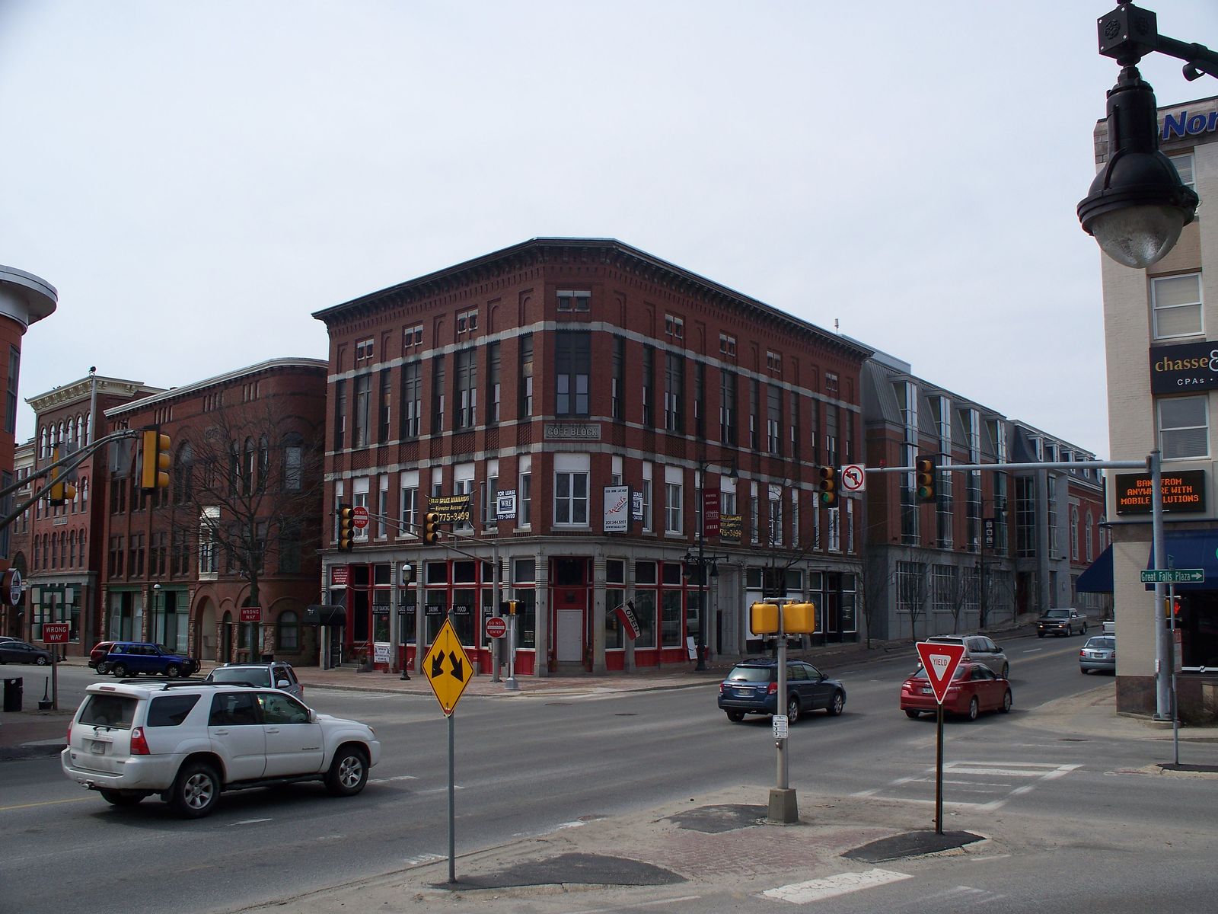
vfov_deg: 39.7
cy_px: 457
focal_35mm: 36
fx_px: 1267
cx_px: 609
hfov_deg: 51.4
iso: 64
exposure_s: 1/640
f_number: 5
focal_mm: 7.54
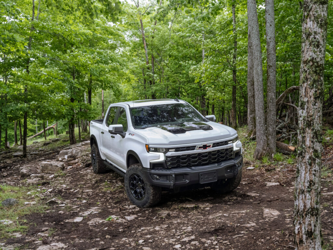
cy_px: 125
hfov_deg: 50.1
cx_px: 166
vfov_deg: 38.7
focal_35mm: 37
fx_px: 356
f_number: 10
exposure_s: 1/50
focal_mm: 46.5
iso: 2500
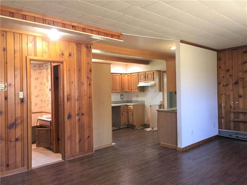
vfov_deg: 48.2
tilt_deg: -0.9
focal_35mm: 29
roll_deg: +2.4
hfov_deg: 61.7
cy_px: 92
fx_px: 207
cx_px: 124
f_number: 2.2
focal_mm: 4.15
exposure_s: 1/30
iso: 160
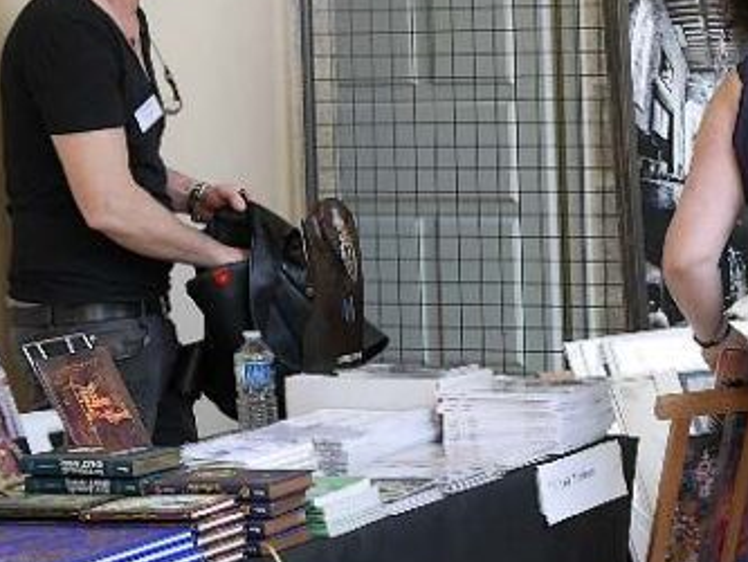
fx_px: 2659
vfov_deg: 12.1
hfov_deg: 15.4
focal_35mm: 123
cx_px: 916
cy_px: 299
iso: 200
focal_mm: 20
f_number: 2.5
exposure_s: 1/200
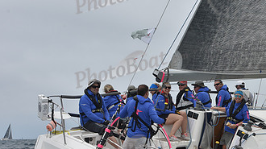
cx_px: 231
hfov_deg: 16.5
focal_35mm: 129
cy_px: 98
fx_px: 909
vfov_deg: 9.4
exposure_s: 1/800
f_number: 10
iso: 250
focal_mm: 70
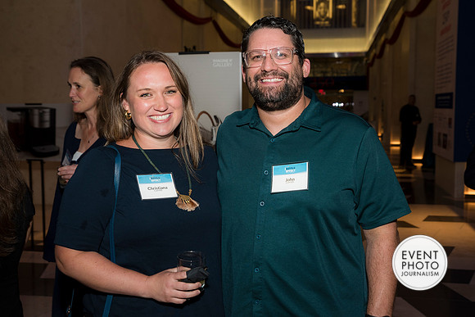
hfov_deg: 43.6
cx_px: 238
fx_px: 594
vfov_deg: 29.9
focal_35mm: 45
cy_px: 158
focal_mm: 45
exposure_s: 1/125
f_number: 5.6
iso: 800
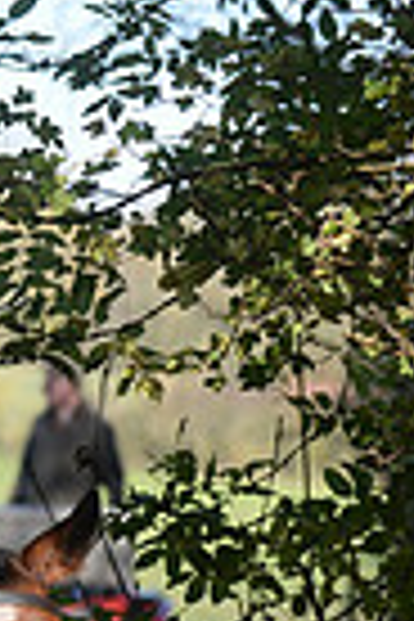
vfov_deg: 4.0
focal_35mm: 506
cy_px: 1206
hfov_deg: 2.7
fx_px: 8728
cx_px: -140
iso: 1000
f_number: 3.5
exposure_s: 1/2500
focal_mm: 120
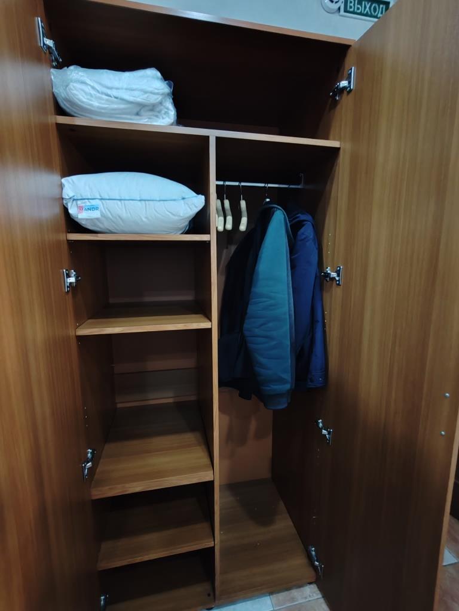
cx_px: 230
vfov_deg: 94.5
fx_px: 283
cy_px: 306
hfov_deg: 78.1
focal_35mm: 16
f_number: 2.2
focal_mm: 1.96
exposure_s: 1/25
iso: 1000
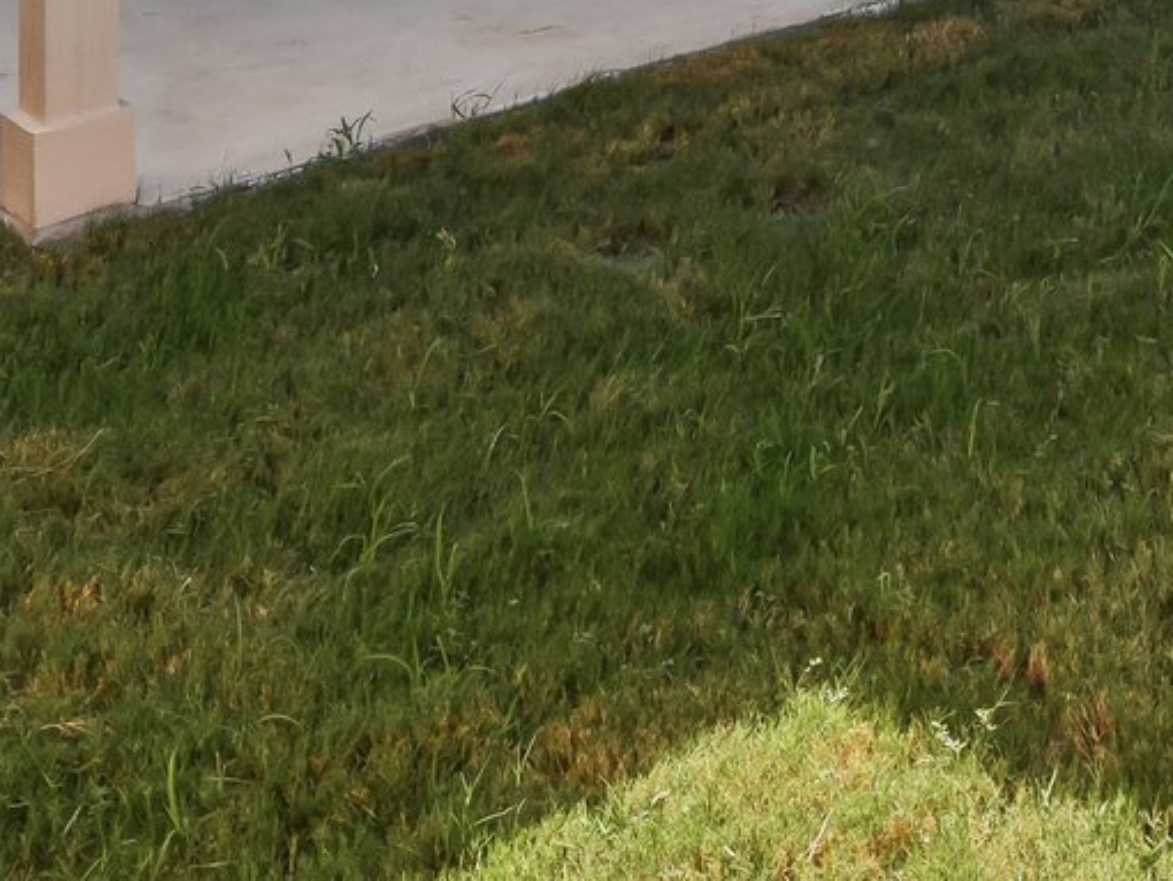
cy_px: -618
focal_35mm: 54
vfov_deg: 20.7
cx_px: 1136
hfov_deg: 33.0
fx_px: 1831
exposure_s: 1/200
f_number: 8
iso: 100
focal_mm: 14
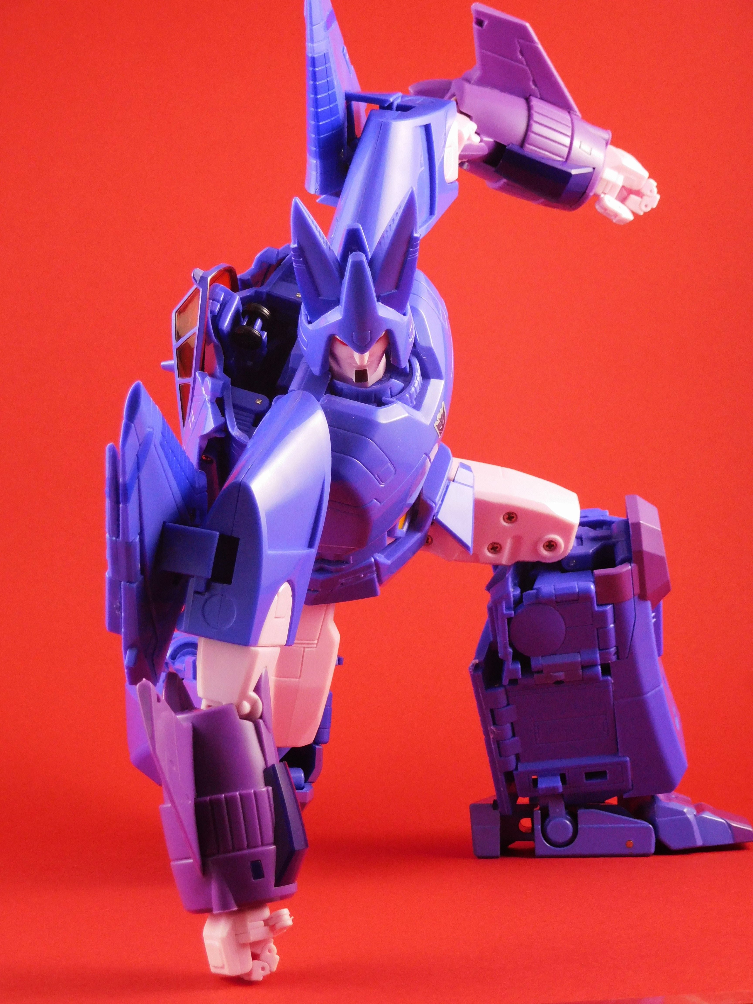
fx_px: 2030
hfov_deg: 21.0
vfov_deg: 27.8
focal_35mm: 70
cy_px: 502
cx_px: 376
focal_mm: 12.5
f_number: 4.5
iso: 400
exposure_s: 1/50
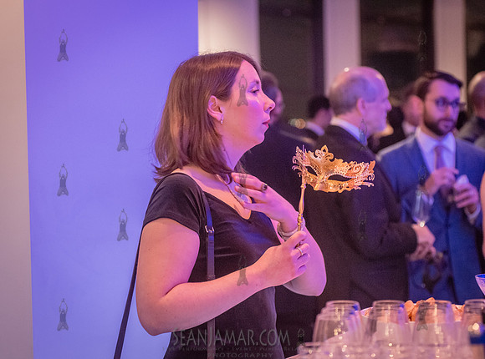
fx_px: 1197
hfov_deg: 22.9
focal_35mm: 86
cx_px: 216
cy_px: 180
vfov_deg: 17.1
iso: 8000
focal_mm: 80
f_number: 3.5
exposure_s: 1/100
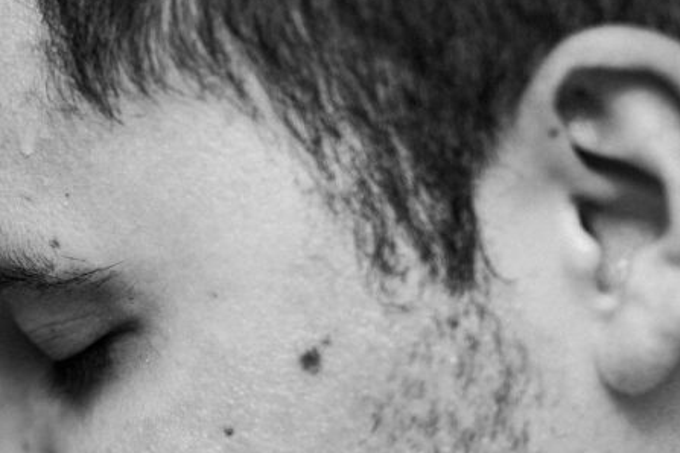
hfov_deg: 11.7
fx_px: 3249
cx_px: -158
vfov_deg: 7.9
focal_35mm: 172
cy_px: 562
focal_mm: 50
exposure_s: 1/1250
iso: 100
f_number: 1.8
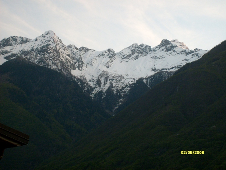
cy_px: 85
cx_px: 113
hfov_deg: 21.3
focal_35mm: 92
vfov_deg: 16.1
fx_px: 601
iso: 100
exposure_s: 1/90
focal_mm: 15.5
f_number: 4.6
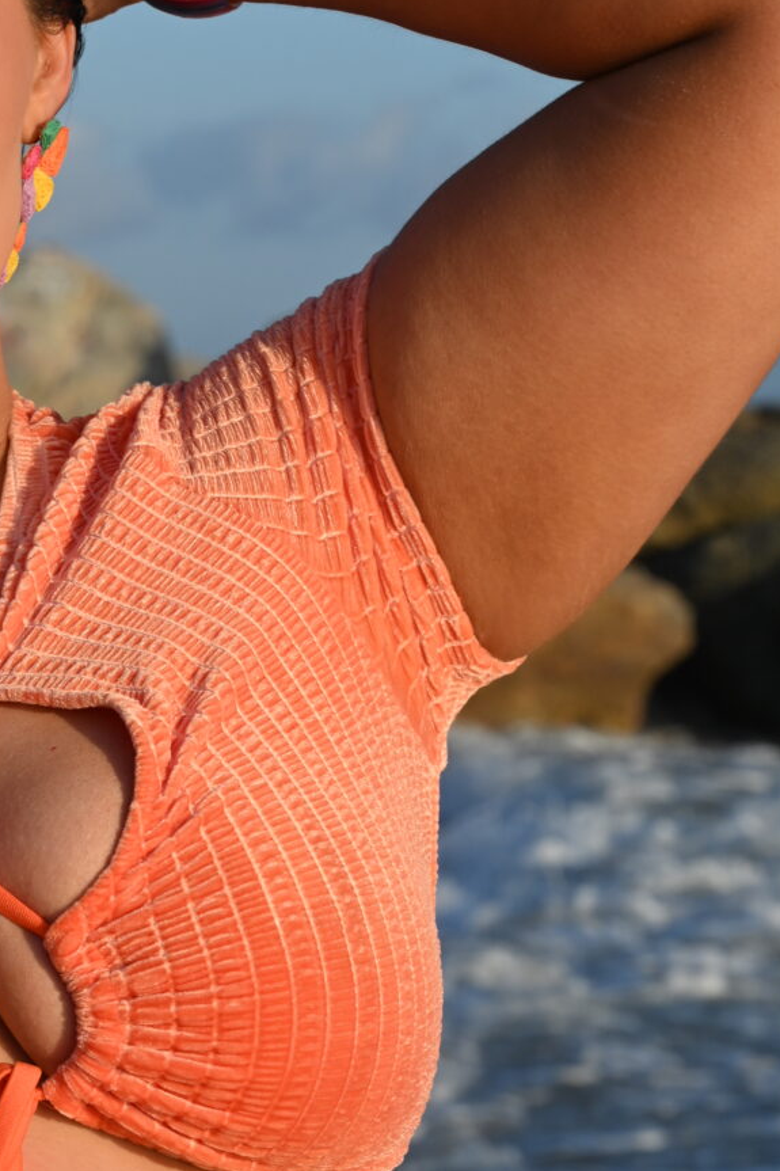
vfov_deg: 11.5
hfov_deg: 7.7
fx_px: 5787
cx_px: -17
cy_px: 830
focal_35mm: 178
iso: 280
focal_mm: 75
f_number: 8
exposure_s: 1/500
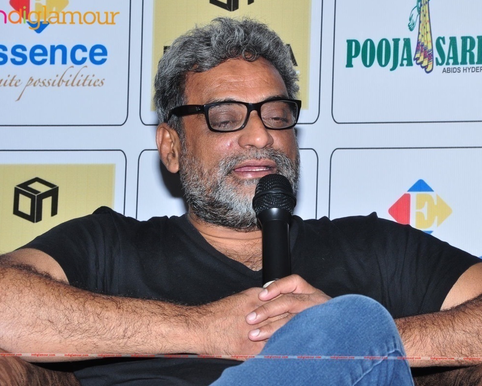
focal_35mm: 167
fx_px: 2382
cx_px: 242
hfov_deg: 11.6
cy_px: 193
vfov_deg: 9.3
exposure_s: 1/125
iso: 500
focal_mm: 98
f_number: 13
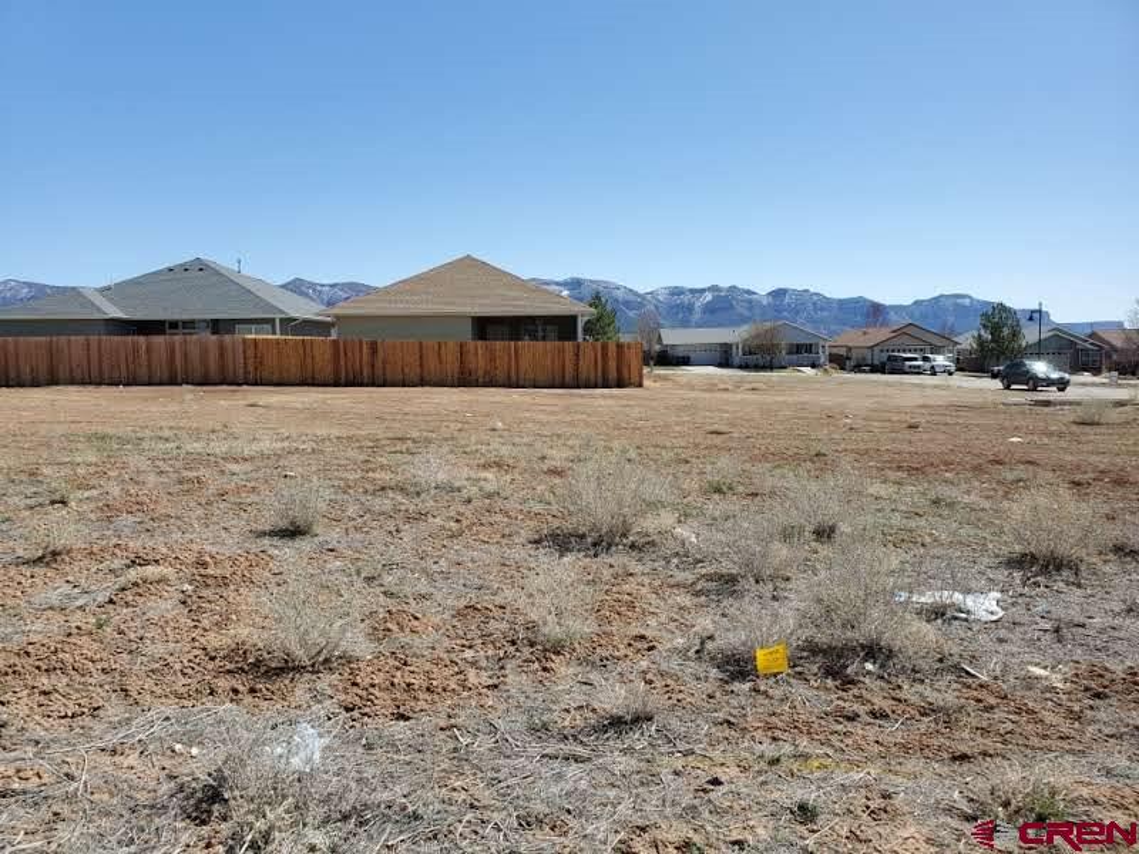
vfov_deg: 53.1
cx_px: 570
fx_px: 856
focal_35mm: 26
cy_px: 427
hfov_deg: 67.3
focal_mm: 4.3
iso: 50
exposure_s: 1/1565
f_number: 2.4
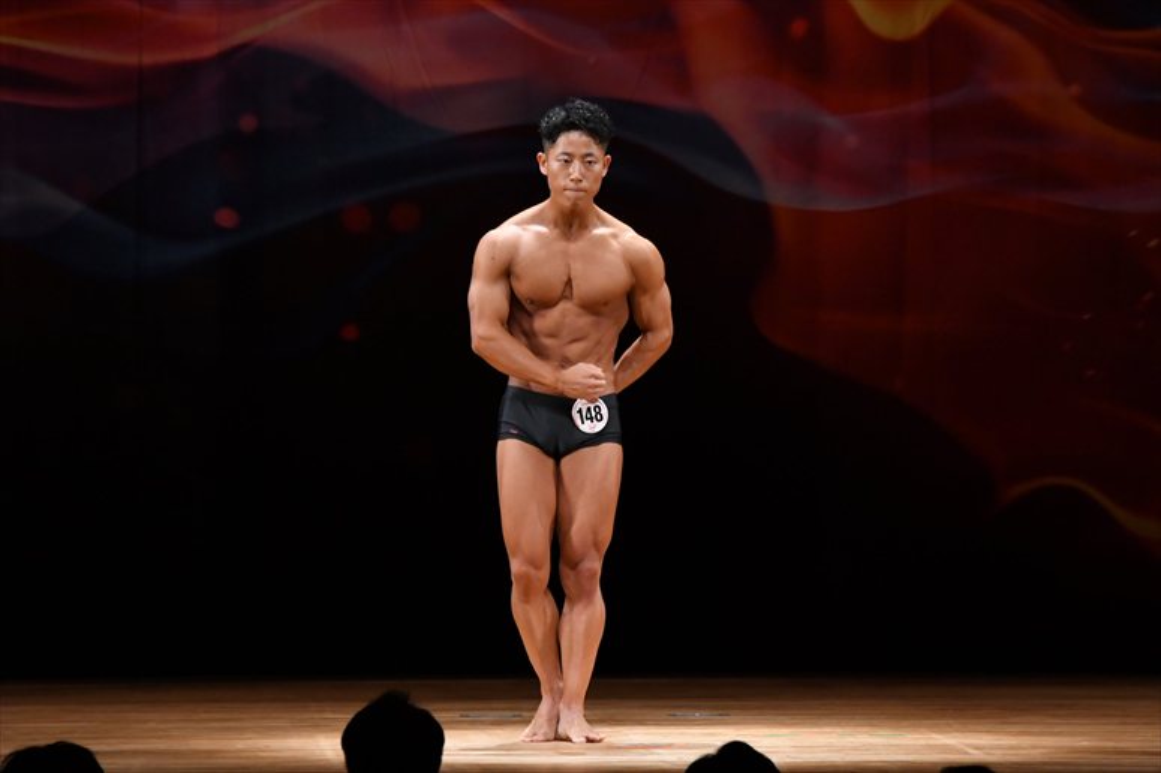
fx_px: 7736
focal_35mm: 240
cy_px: 386
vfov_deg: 5.7
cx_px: 580
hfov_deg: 8.6
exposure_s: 1/400
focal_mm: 160
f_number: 5.6
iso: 3200
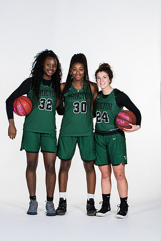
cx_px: 80
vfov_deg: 18.2
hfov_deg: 12.2
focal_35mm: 112
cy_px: 120
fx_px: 755
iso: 200
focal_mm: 75
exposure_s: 1/160
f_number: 6.3
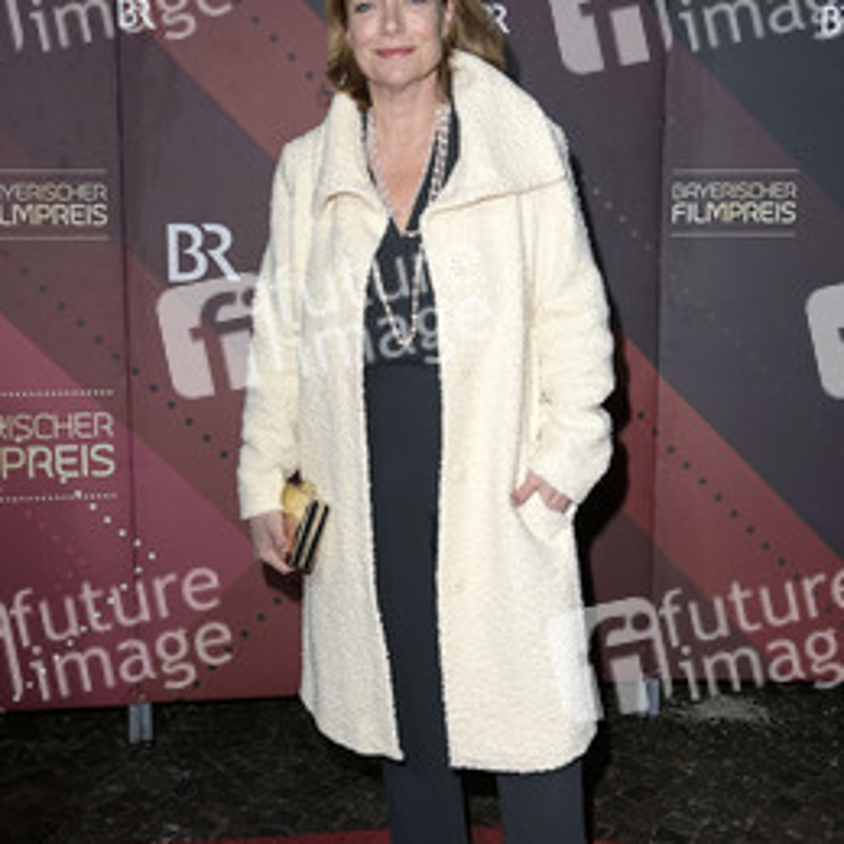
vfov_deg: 36.0
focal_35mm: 47
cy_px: 484
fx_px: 1296
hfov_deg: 36.1
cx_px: 419
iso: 640
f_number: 6.3
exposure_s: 1/250
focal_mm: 36
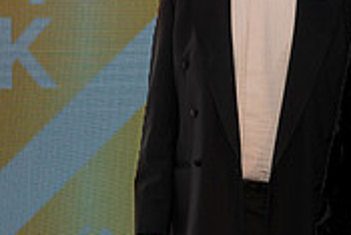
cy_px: 161
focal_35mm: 131
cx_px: 119
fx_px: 1278
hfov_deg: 15.6
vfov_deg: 10.5
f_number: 5.6
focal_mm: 35
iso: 125
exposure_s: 1/50
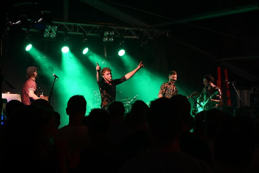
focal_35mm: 78
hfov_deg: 26.0
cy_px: 86
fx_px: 561
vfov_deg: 17.5
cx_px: 130
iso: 1250
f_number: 4.8
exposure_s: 1/40
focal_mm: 52
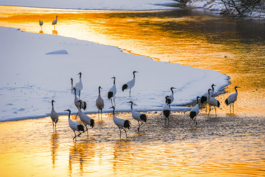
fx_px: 2725
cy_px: 88
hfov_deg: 5.6
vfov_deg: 3.7
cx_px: 132
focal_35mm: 370
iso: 4000
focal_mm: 370
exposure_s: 1/3200
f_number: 8
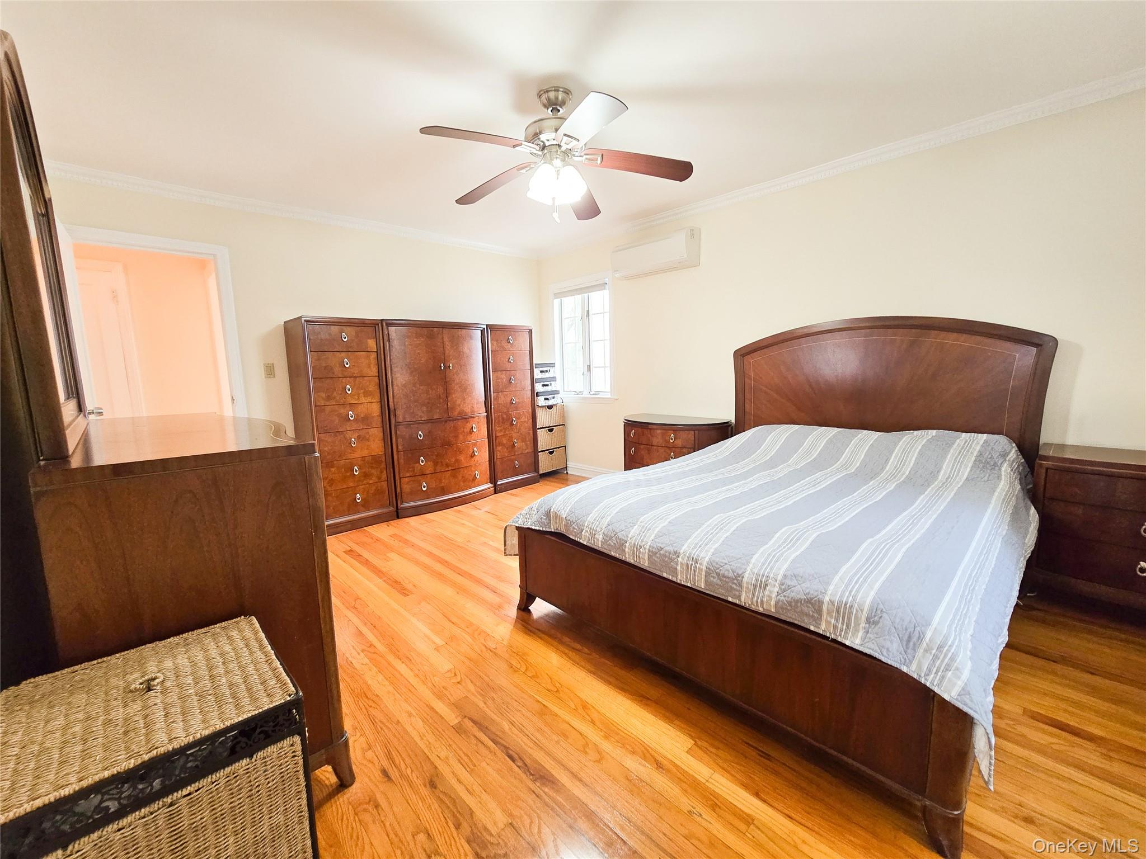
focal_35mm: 13
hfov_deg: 106.2
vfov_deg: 89.9
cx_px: 573
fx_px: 430
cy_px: 430
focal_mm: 2.2
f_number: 2.2
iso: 200
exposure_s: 1/60
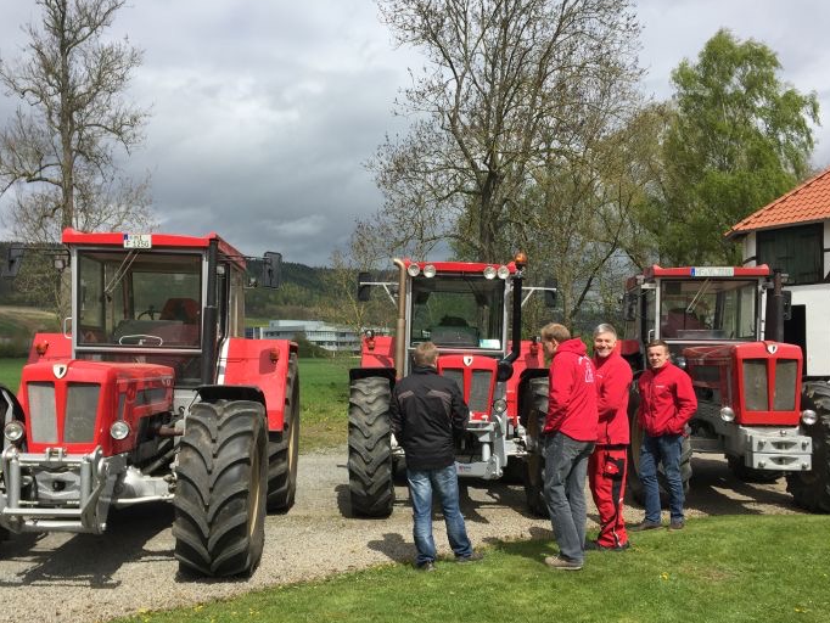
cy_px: 315
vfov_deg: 41.8
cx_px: 386
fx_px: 816
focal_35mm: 34
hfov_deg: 53.9
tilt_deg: +2.4
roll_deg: +0.6
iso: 32
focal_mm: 4.15
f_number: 2.2
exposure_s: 1/3049
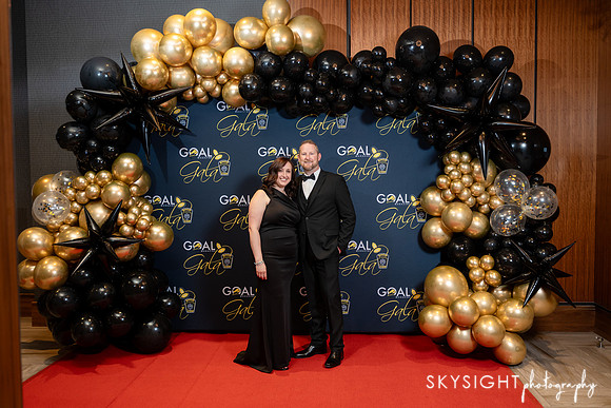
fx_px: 531
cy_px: 204
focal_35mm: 31
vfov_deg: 42.0
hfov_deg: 59.8
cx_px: 306
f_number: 2.8
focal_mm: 31
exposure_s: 1/200
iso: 1000
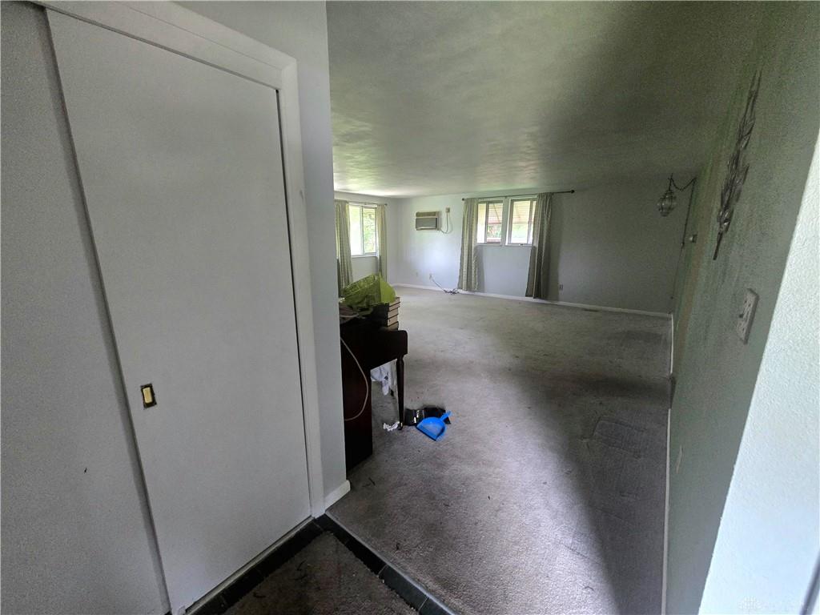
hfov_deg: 106.2
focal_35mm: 13
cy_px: 308
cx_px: 410
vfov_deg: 89.9
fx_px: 308
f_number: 2.2
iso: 400
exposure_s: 1/60.2
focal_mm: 2.2
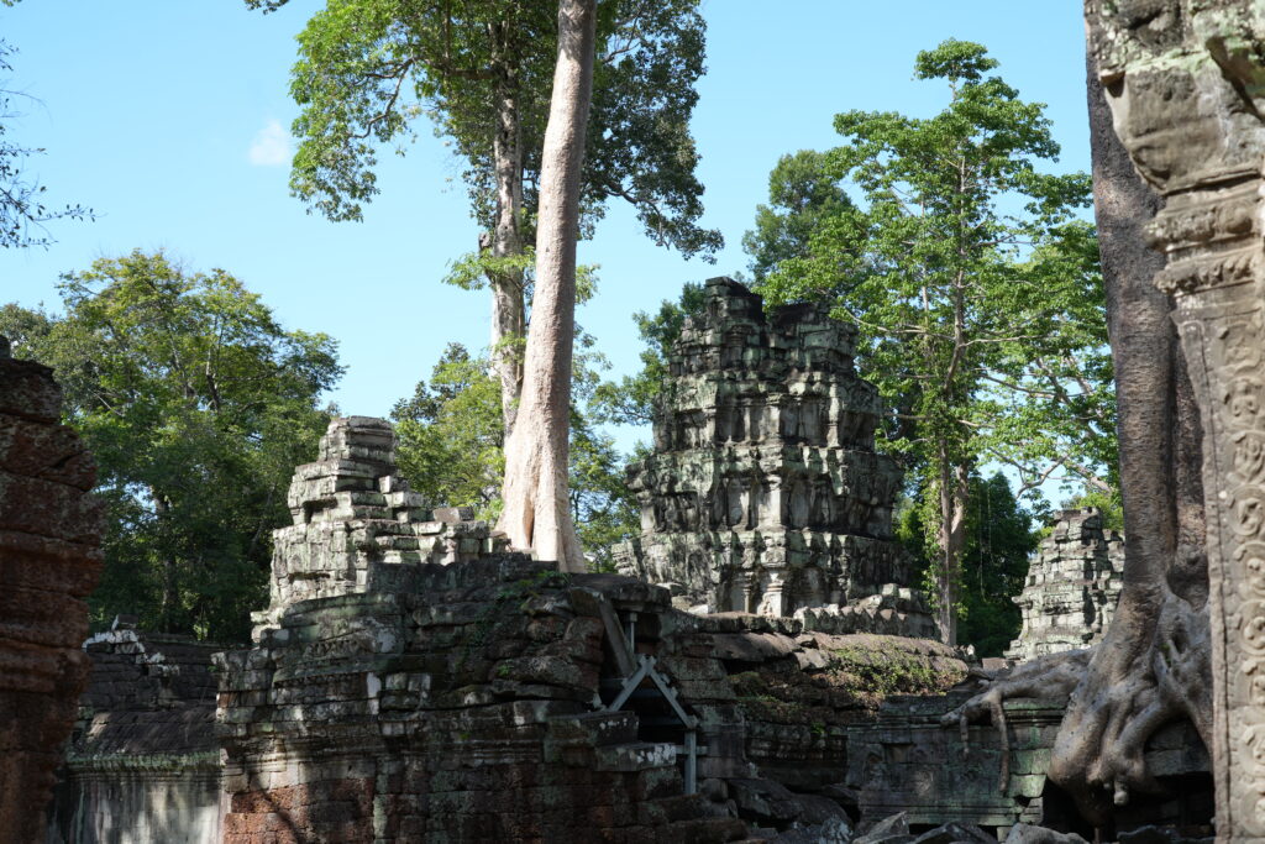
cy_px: 422
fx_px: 2073
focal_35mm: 59
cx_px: 632
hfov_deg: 33.9
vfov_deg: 23.0
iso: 100
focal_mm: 59
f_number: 6.3
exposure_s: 1/160
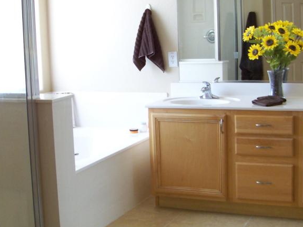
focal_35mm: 64
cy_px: 88
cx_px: 140
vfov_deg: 22.9
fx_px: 560
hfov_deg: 30.3
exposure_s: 1/30
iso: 125
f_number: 2.8
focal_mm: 5.85
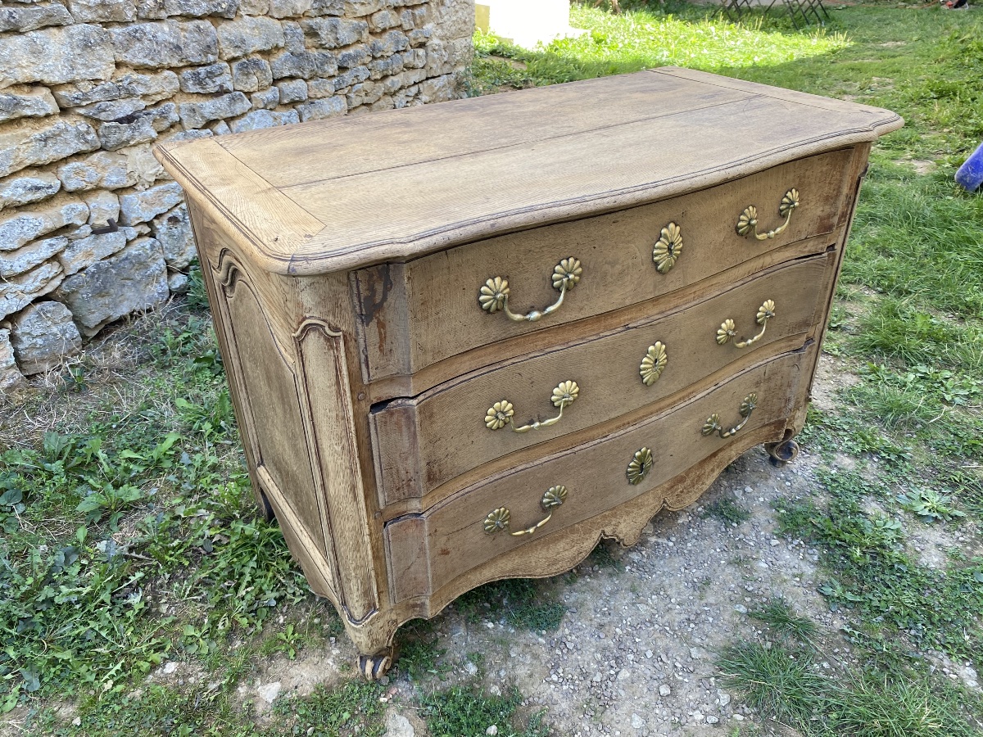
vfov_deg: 53.1
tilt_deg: -29.7
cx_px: 492
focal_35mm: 26
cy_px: 368
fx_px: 738
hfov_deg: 67.3
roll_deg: -1.2
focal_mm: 4.25
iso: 40
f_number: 1.8
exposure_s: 1/122
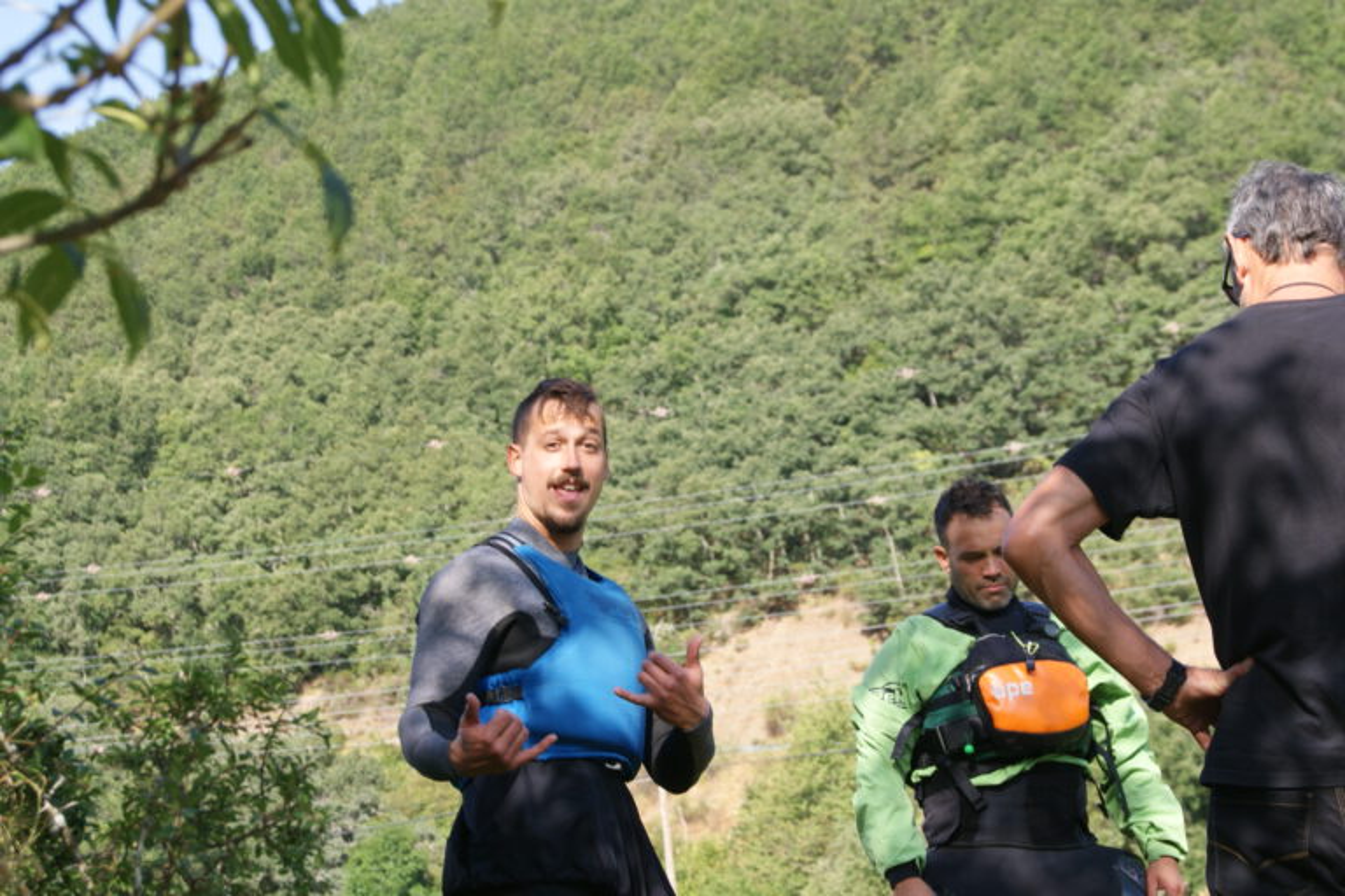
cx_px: 672
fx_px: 3082
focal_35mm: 82
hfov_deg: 24.6
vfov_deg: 16.6
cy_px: 448
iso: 100
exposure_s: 1/125
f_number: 6.3
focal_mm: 55
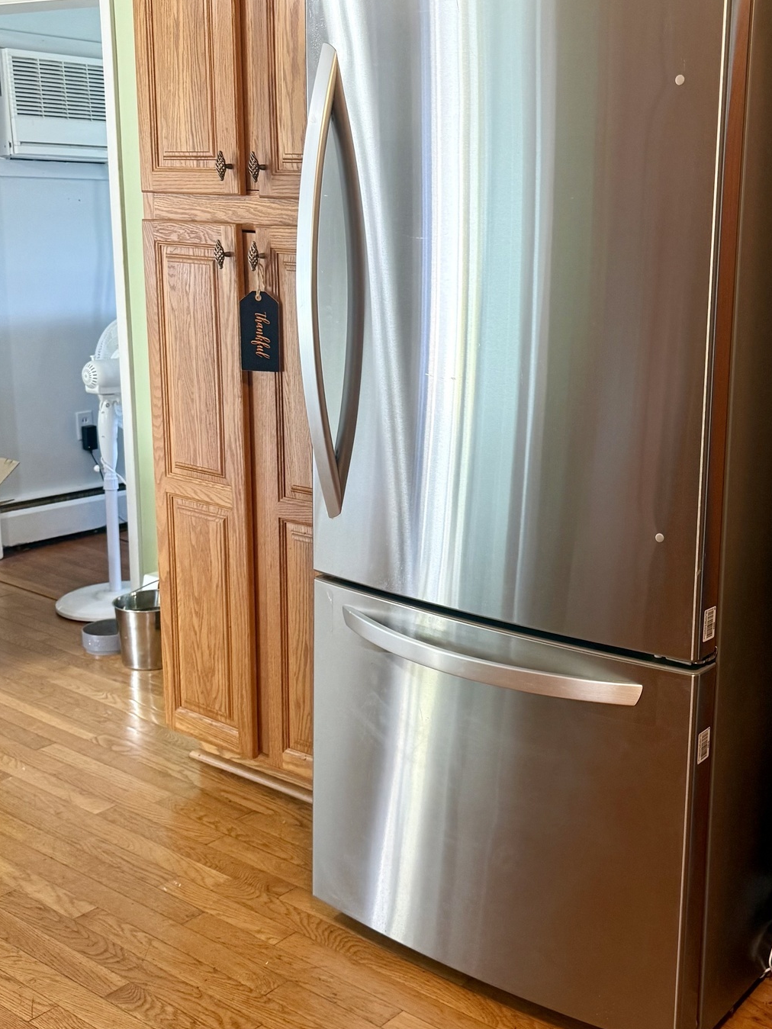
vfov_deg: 45.7
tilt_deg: -9.8
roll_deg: -2.2
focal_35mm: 41
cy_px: 456
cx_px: 620
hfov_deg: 34.1
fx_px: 1219
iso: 250
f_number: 1.78
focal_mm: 6.76
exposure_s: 1/60
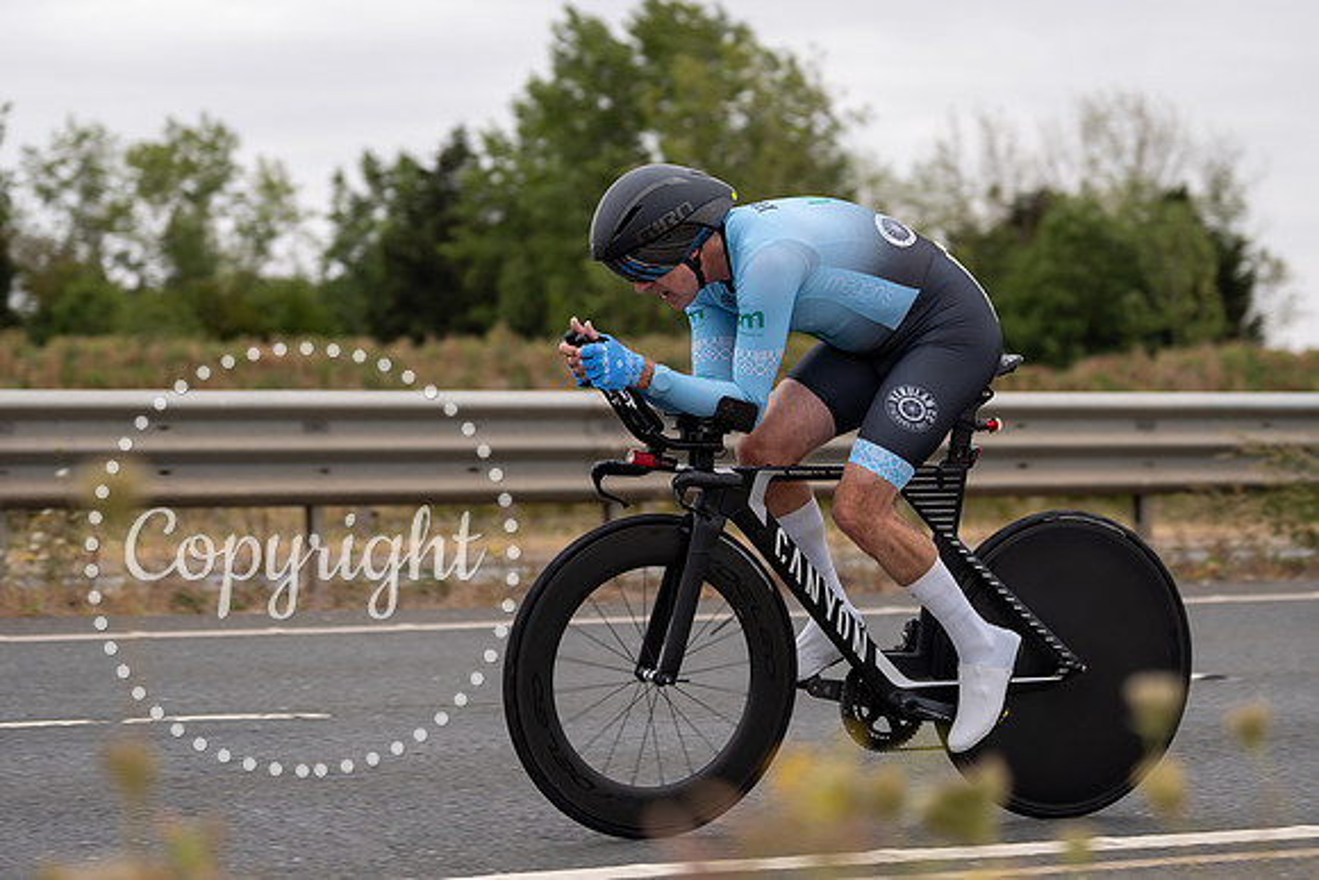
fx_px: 3787
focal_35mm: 103
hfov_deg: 19.8
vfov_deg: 13.3
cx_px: 701
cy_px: 389
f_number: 2.8
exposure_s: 1/800
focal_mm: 70
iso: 100
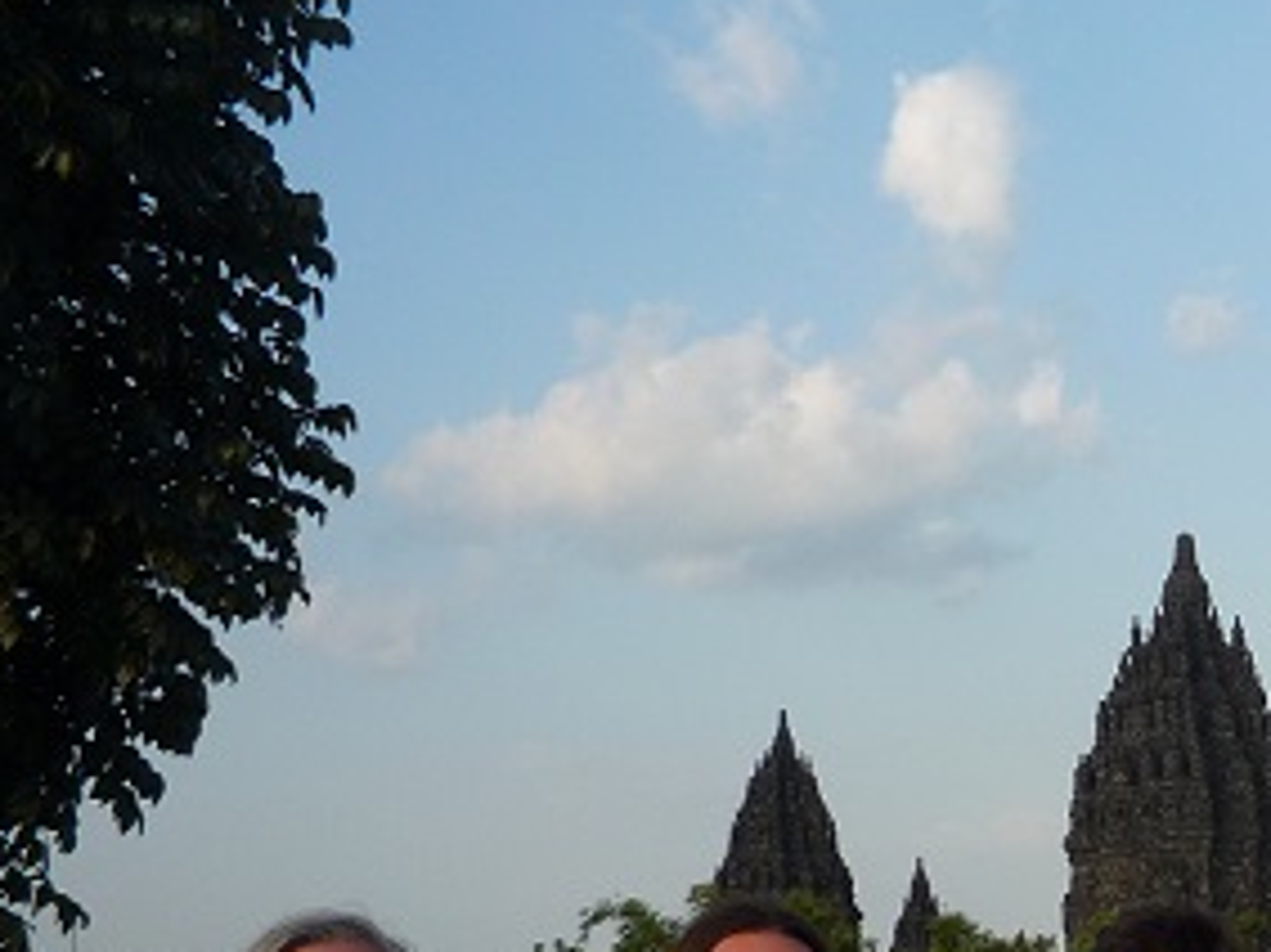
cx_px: 1565
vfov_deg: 18.7
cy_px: 1096
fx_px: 2753
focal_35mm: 75
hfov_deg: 23.5
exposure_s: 1/320
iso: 100
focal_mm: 5.2
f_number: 4
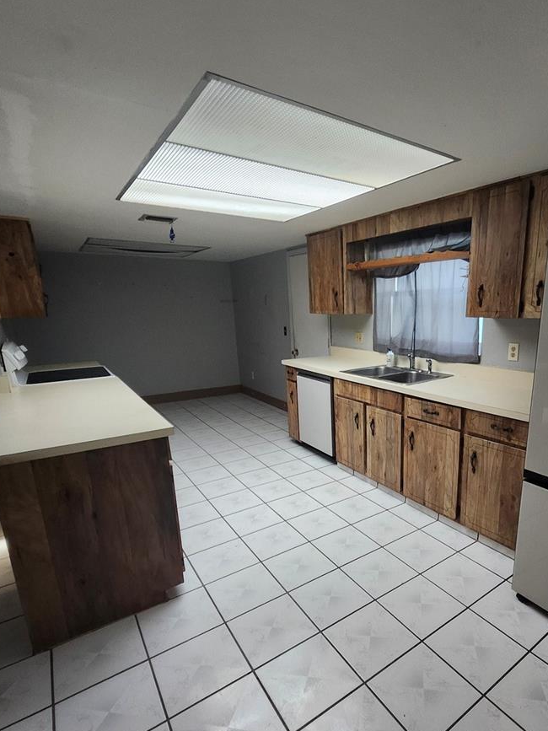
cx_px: 353
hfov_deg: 70.0
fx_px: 380
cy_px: 406
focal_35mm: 18
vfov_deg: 87.4
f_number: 2.2
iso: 400
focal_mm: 1.74
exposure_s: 1/30
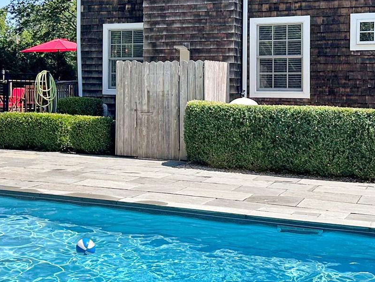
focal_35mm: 62
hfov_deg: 30.2
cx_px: 58
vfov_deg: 23.5
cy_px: 77
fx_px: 672
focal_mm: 6.86
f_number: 1.78
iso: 80
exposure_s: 1/3597
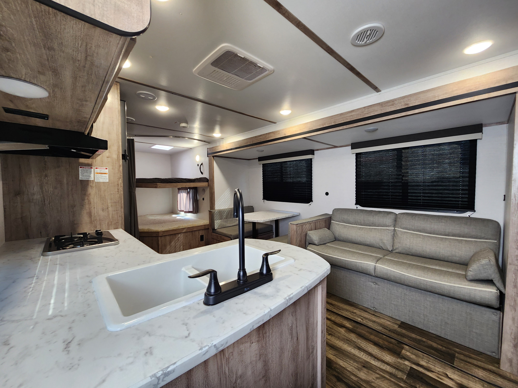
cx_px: 259
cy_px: 194
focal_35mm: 13
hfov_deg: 106.2
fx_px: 195
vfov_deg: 89.9
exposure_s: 1/60
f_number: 2.2
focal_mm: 2.2
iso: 200
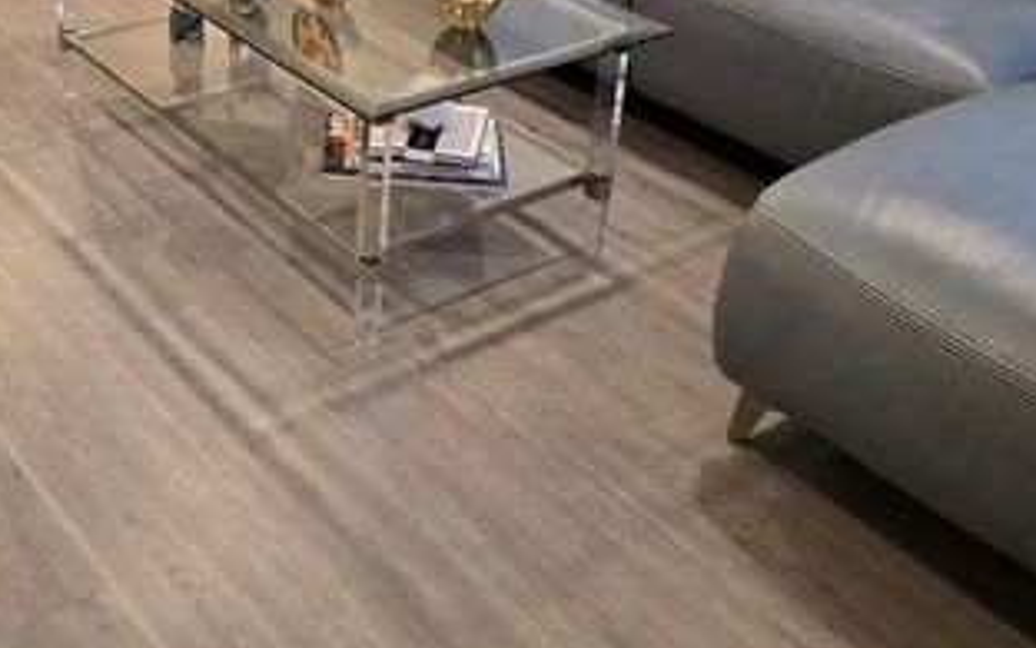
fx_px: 1412
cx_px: 249
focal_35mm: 50
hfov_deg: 39.1
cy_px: -93
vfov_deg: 23.9
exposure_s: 1/120
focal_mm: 5.4
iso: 400
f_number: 1.8
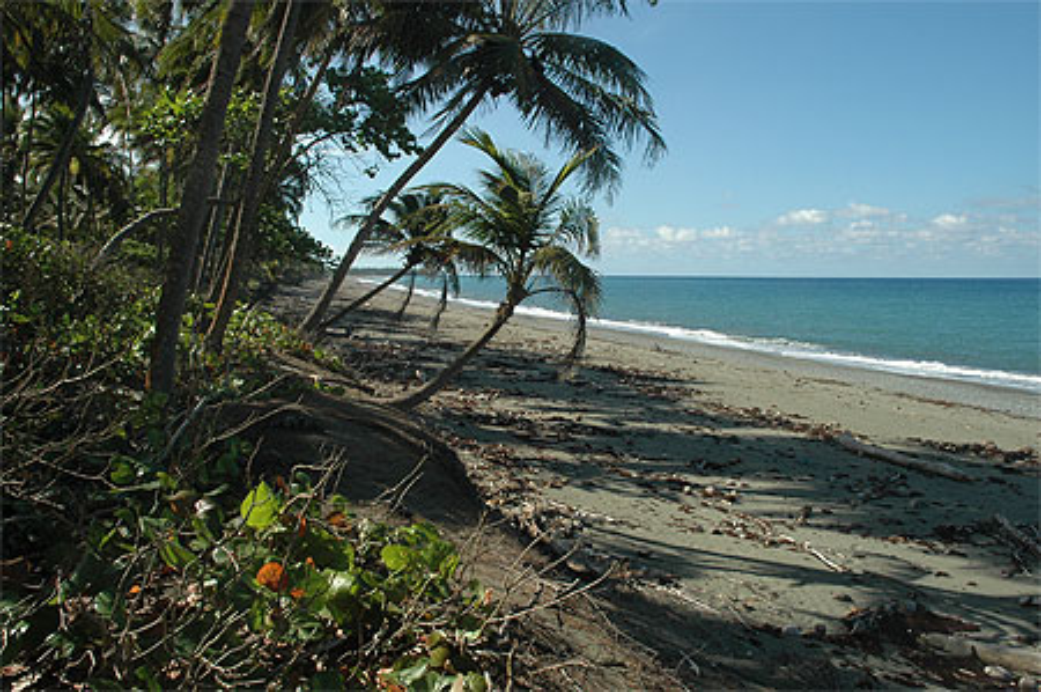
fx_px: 780
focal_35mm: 27
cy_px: 346
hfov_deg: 67.4
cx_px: 520
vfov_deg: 47.8
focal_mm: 18
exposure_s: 1/400
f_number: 10
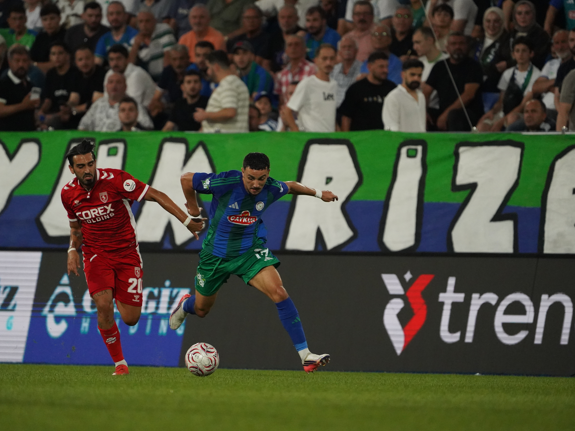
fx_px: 10797
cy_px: 215
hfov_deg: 3.1
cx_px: 285
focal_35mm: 650
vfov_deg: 2.3
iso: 10000
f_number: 6.3
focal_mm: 600
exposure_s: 1/2000
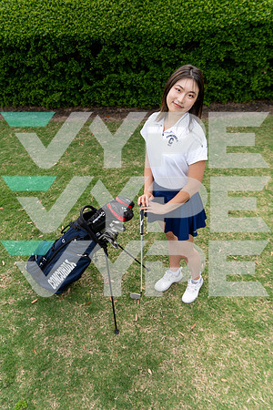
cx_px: 136
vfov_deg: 65.5
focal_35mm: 28
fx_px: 318
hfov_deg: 46.4
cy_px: 205
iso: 100
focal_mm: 28
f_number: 4
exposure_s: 1/250
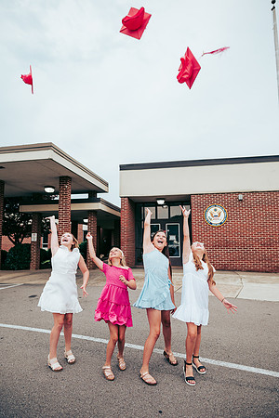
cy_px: 209
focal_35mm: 24
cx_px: 140
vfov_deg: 73.7
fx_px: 279
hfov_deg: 53.1
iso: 250
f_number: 2.8
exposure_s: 1/400
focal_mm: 24
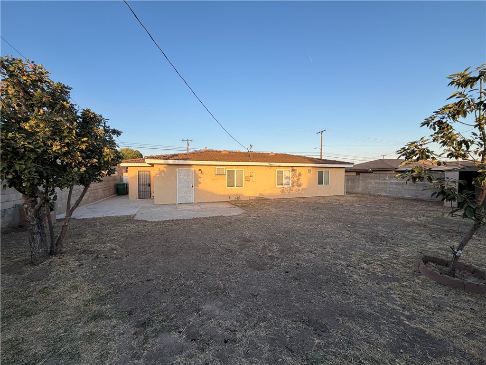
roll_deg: +0.2
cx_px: 243
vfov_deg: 85.7
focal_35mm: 14
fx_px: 197
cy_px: 182
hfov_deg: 102.1
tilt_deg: -3.1
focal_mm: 2.22
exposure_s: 1/451
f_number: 2.2
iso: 64
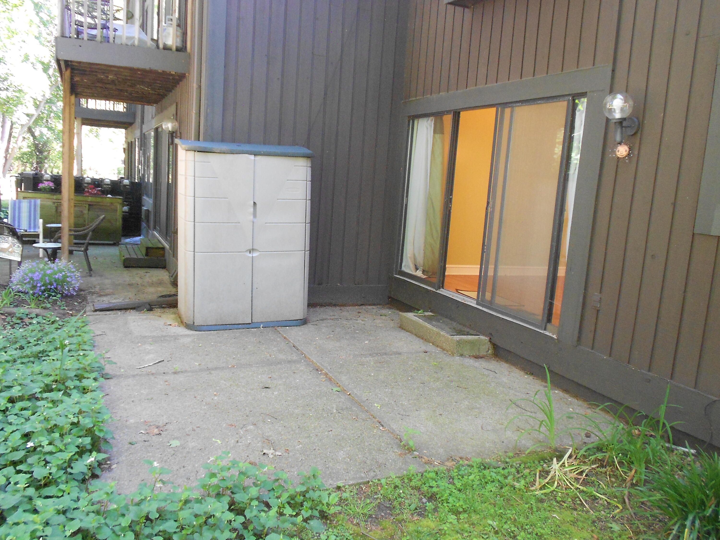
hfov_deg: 61.7
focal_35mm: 29
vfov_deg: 48.2
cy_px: 270
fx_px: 603
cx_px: 360
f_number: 3.4
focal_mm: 5.1
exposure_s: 1/40
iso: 400
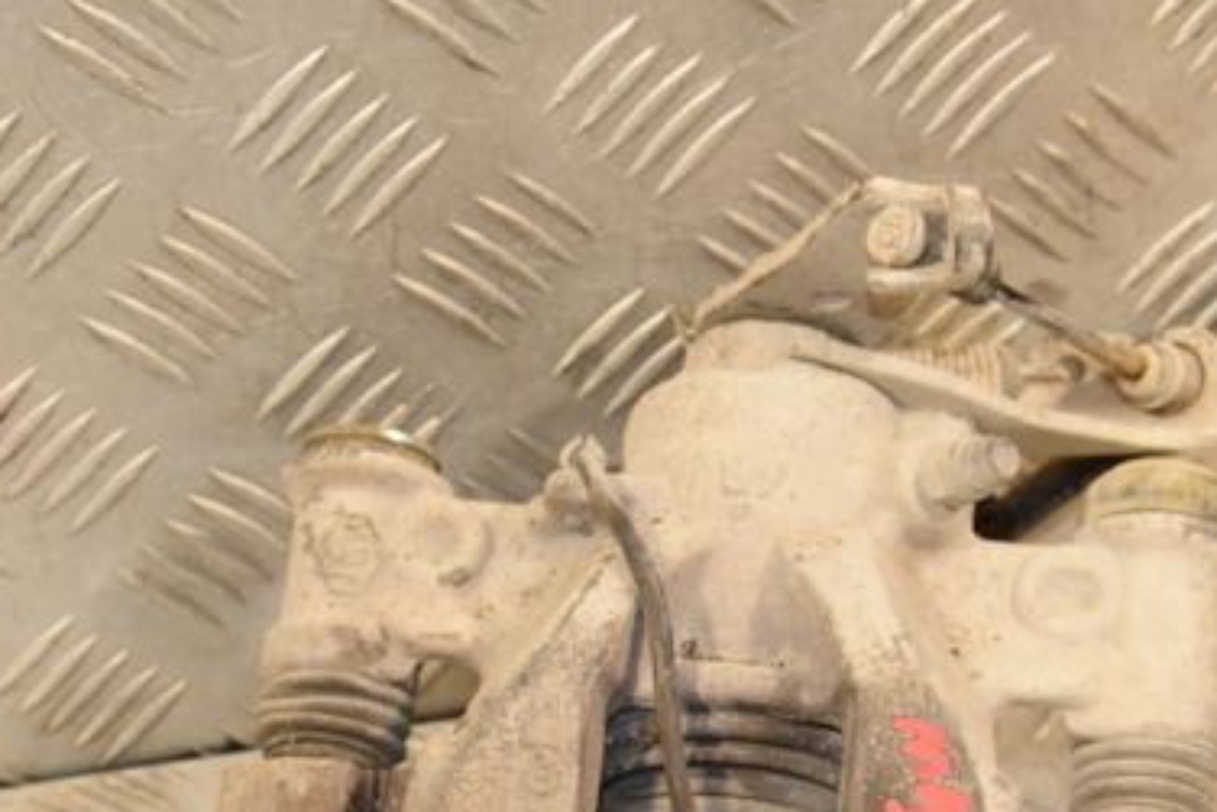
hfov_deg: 20.0
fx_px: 3449
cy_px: 683
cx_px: 738
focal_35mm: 102
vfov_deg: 13.3
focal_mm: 40
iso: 800
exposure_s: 1/200
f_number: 6.3
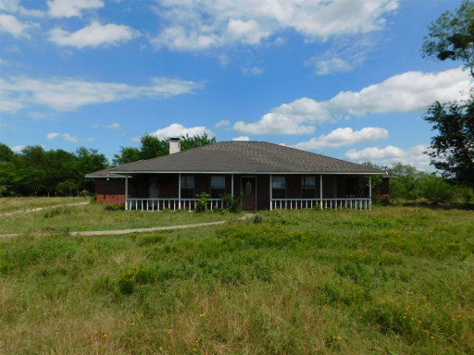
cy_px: 178
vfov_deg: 58.9
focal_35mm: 23
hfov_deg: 73.9
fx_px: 315
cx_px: 237
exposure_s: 1/800
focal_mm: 4
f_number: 6
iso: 125
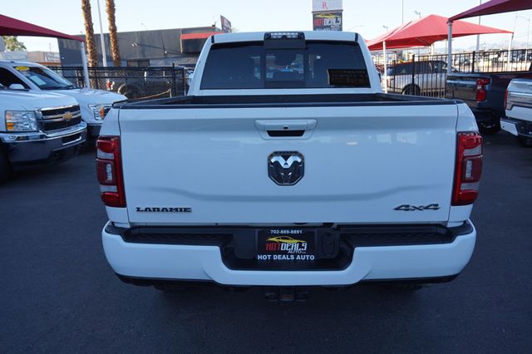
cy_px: 177
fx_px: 443
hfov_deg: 62.0
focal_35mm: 30
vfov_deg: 43.6
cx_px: 266
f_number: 6.3
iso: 100
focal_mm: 20
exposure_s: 1/80
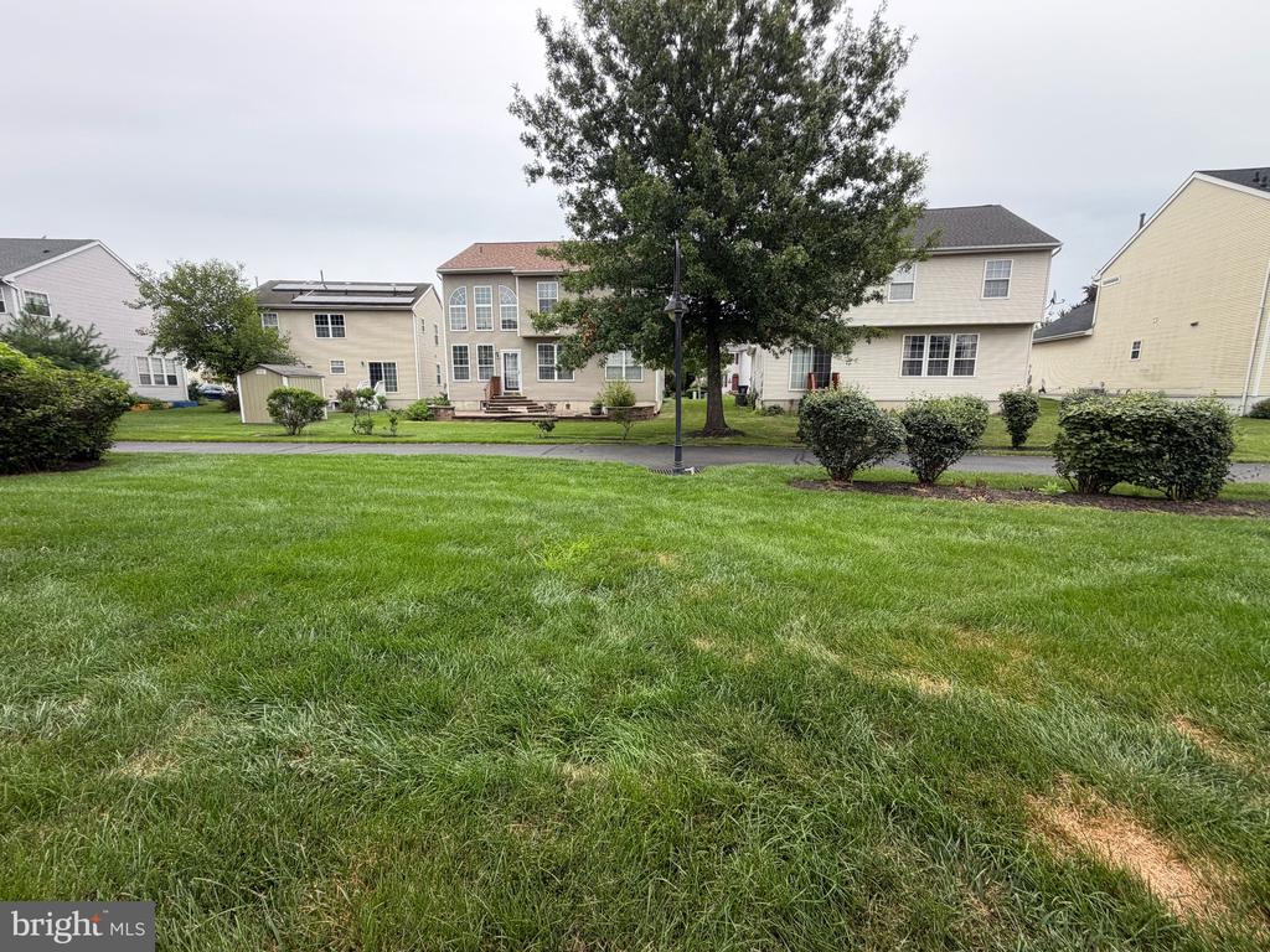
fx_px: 514
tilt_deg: -9.4
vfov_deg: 85.7
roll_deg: -0.2
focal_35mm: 14
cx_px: 635
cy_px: 476
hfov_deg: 102.1
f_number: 2.2
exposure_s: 1/347
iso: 50
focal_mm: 2.22
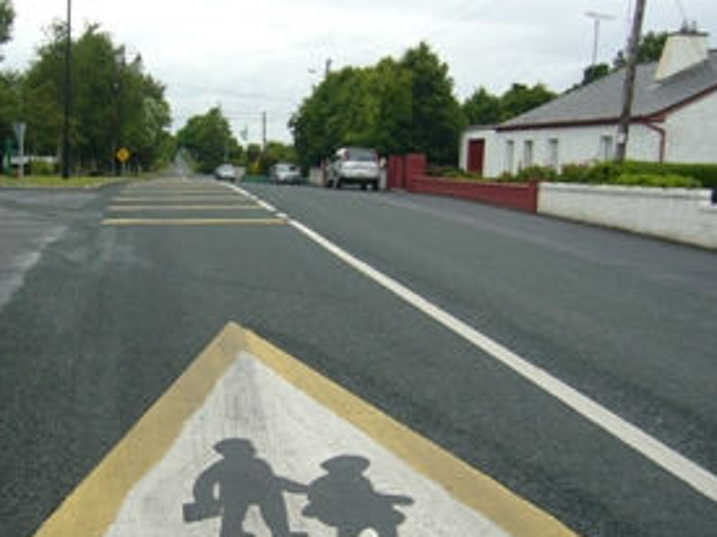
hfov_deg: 36.8
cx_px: 203
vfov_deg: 28.5
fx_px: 1056
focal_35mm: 51
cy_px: 287
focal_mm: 5.8
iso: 100
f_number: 5.6
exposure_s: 1/200
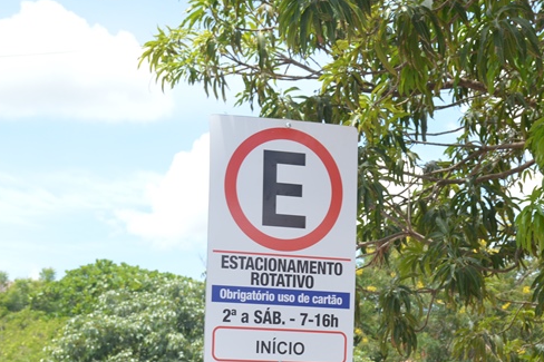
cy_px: 282
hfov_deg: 19.0
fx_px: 1616
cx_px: 376
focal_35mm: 107
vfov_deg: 12.7
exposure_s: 1/200
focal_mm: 34
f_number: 8
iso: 100
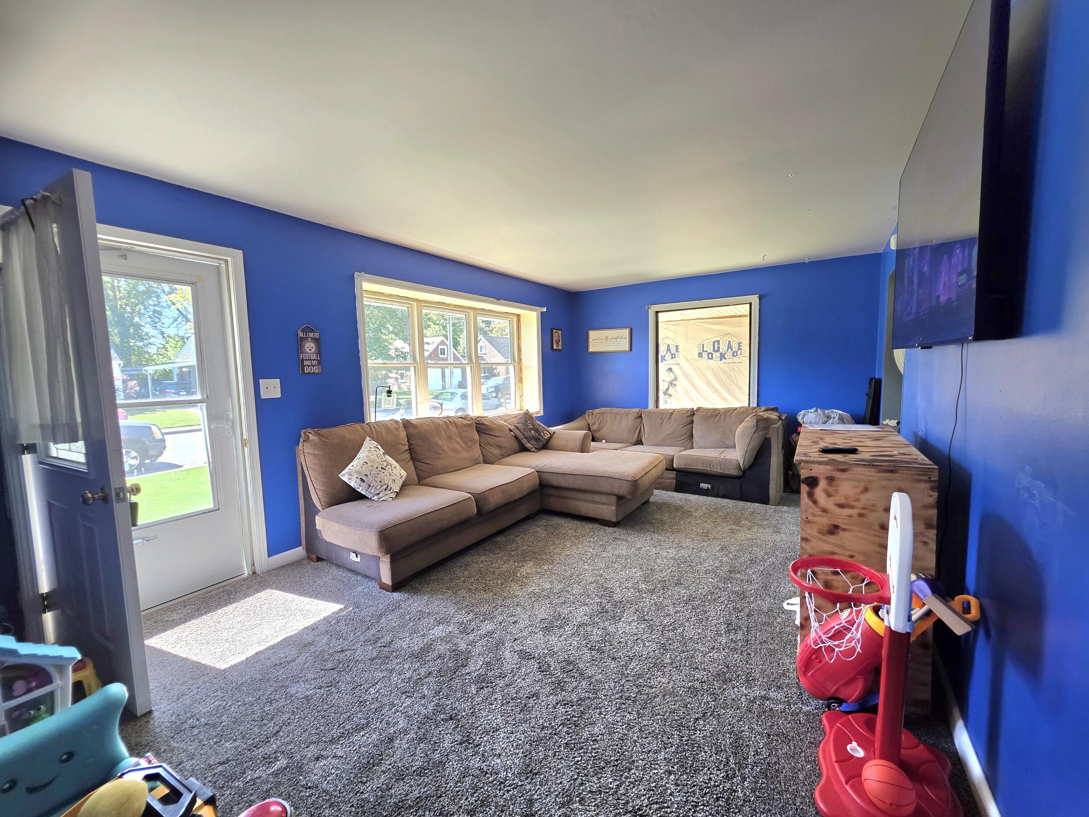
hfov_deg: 106.2
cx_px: 544
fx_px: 409
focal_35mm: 13
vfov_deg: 89.9
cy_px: 408
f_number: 1.9
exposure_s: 1/120
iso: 100
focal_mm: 2.2
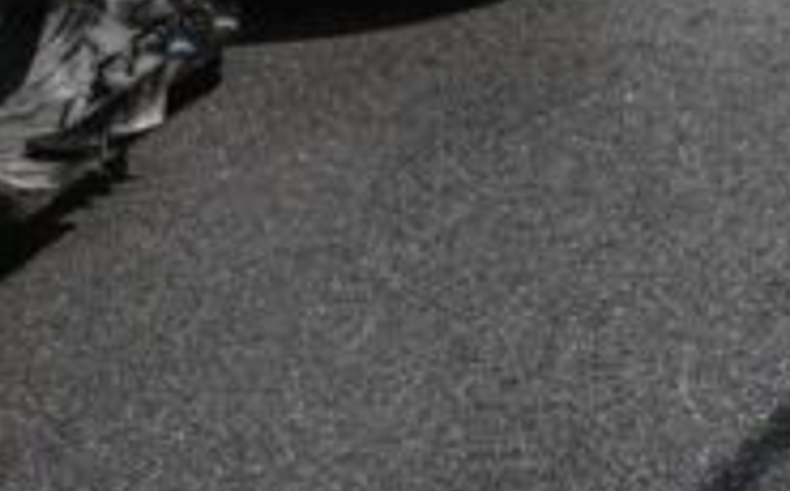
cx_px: -1132
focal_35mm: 452
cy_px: -444
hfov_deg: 4.5
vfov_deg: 2.9
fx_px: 9717
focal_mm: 70
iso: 1600
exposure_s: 1/1600
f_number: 10
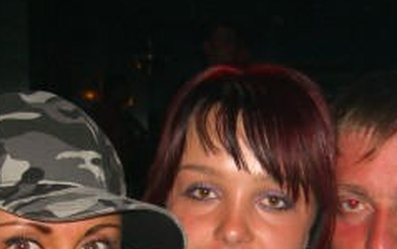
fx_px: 1094
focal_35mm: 101
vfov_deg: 12.6
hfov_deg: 20.5
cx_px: 251
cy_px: 309
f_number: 2.8
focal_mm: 7.9
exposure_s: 1/60
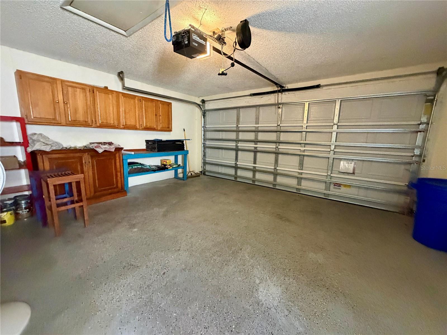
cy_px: 168
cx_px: 224
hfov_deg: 102.1
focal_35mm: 14
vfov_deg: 85.7
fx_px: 181
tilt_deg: -9.0
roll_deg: -1.1
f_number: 2.2
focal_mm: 2.22
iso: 800
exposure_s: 1/60
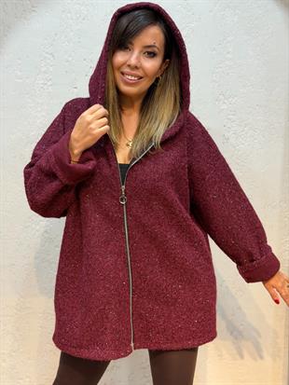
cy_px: 192
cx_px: 144
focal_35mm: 48
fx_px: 534
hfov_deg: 30.3
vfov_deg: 39.6
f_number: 1.78
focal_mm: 6.76
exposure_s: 1/50
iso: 80
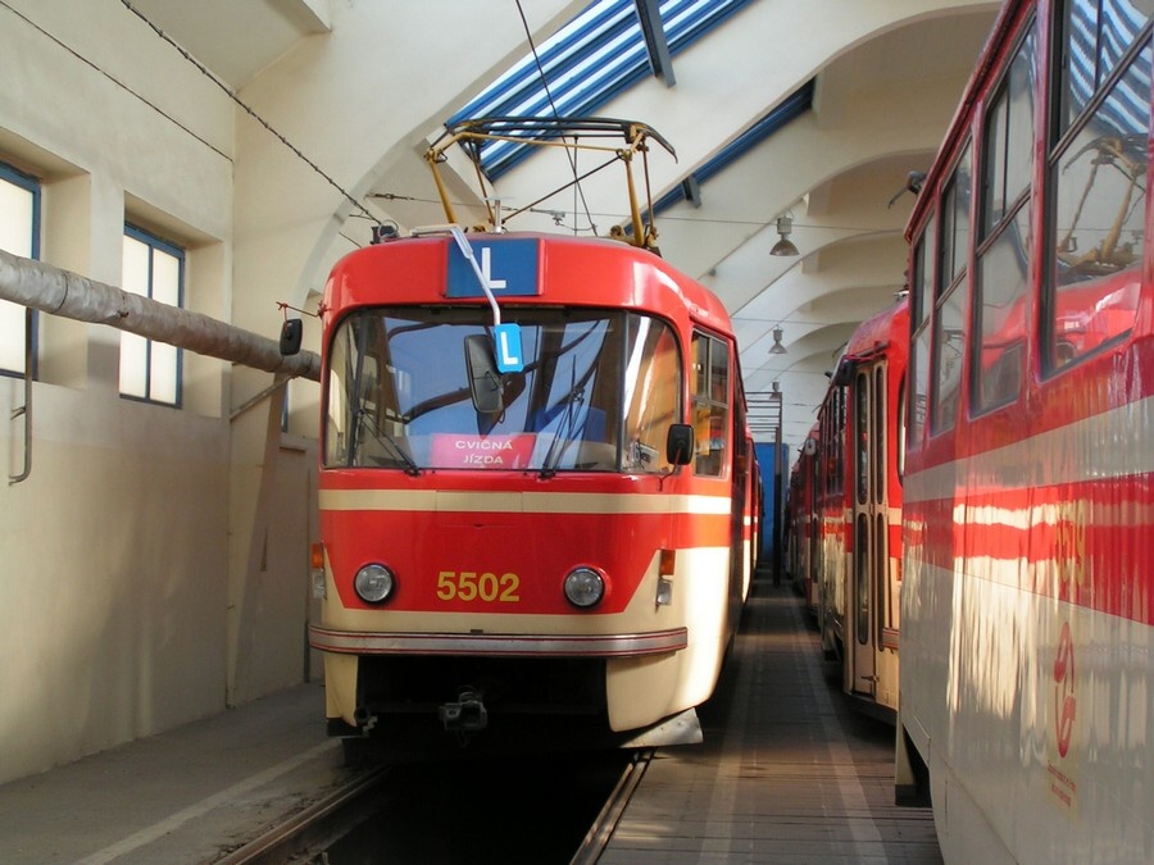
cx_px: 577
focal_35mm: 65
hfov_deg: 29.8
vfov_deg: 22.6
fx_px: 2167
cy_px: 432
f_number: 3.2
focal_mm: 10
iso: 50
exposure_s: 1/80
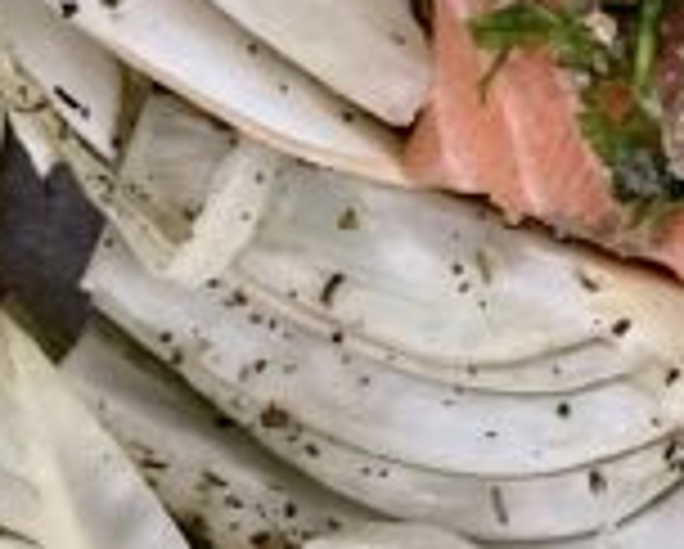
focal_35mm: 120
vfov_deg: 12.8
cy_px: 76
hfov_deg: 14.4
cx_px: 1161
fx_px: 2432
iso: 400
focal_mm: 4.2
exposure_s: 1/33
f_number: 1.6
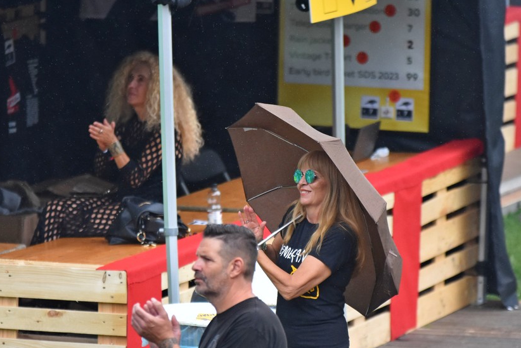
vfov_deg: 3.1
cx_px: 212
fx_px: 6338
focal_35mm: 438
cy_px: 232
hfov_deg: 4.7
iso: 1250
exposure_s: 1/5000
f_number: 2.8
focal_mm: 200
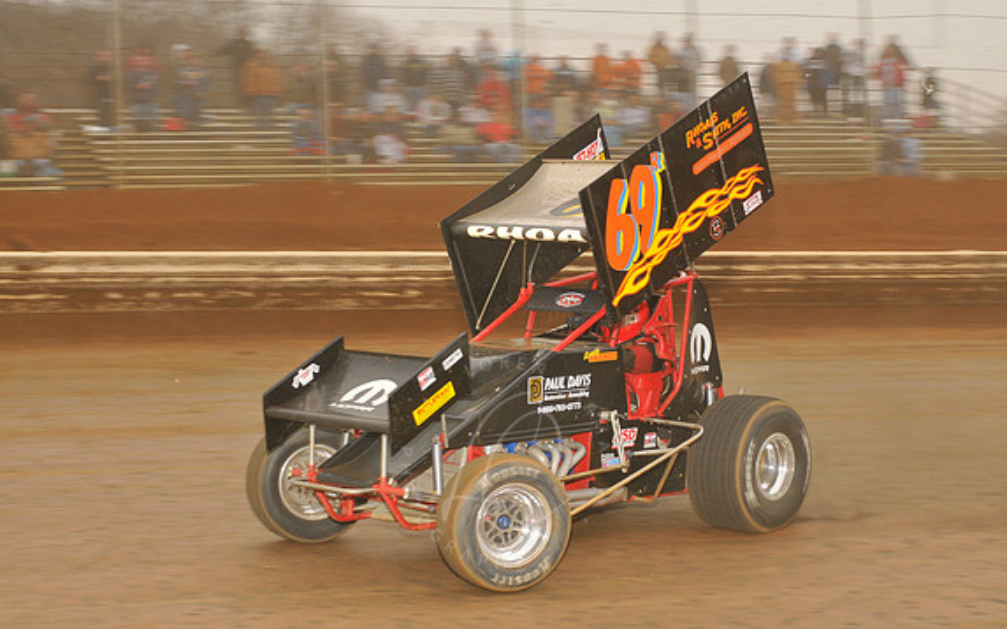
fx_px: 1908
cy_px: 301
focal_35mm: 70
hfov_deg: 29.6
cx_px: 504
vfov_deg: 18.7
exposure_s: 1/250
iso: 400
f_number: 7.1
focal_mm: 45
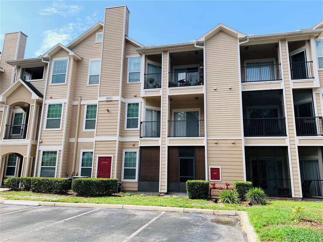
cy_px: 121
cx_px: 162
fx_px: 243
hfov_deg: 67.3
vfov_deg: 53.1
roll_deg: -1.0
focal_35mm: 26
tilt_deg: +9.8
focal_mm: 4.25
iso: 25
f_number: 1.8
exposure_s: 1/1250
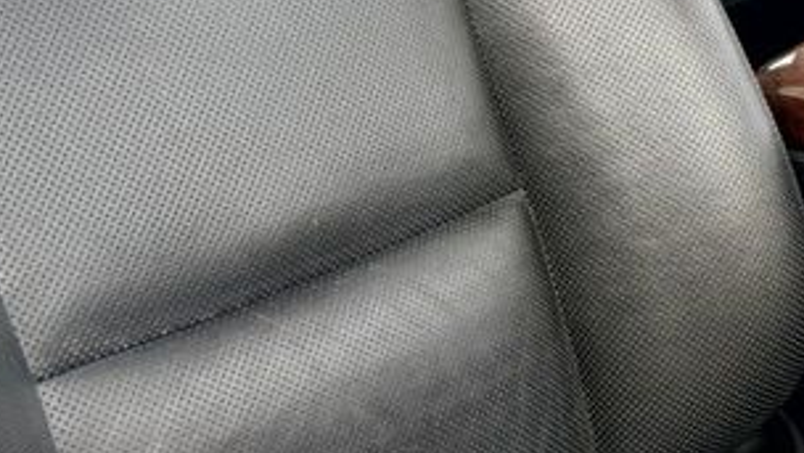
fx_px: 1876
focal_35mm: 88
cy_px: 85
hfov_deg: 23.0
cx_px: 846
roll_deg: -4.5
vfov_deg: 13.7
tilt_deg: -21.1
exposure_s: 1/407
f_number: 1.78
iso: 100
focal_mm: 6.76
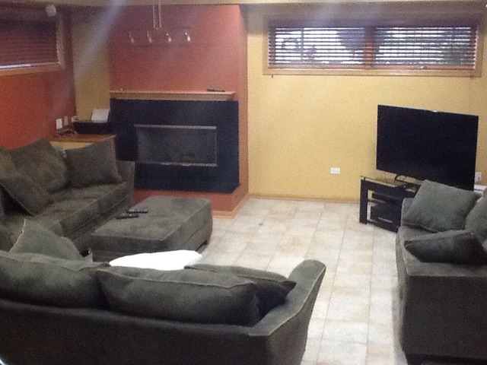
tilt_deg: -14.3
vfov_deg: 32.9
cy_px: 182
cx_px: 244
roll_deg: +1.1
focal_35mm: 44
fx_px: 619
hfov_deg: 42.9
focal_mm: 2.03
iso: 250
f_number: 2.4
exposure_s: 1/30
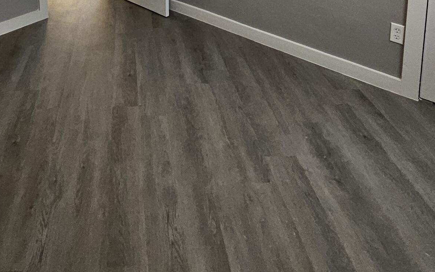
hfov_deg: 54.1
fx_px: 415
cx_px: 142
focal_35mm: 35
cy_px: -100
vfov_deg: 28.3
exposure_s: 1/60
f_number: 2.2
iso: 320
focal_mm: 1.74
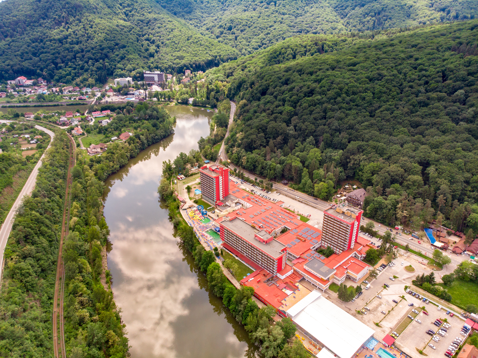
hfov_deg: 71.6
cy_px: 179
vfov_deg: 56.8
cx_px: 239
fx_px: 331
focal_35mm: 24
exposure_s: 1/300
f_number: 2.8
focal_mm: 4.5
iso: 100
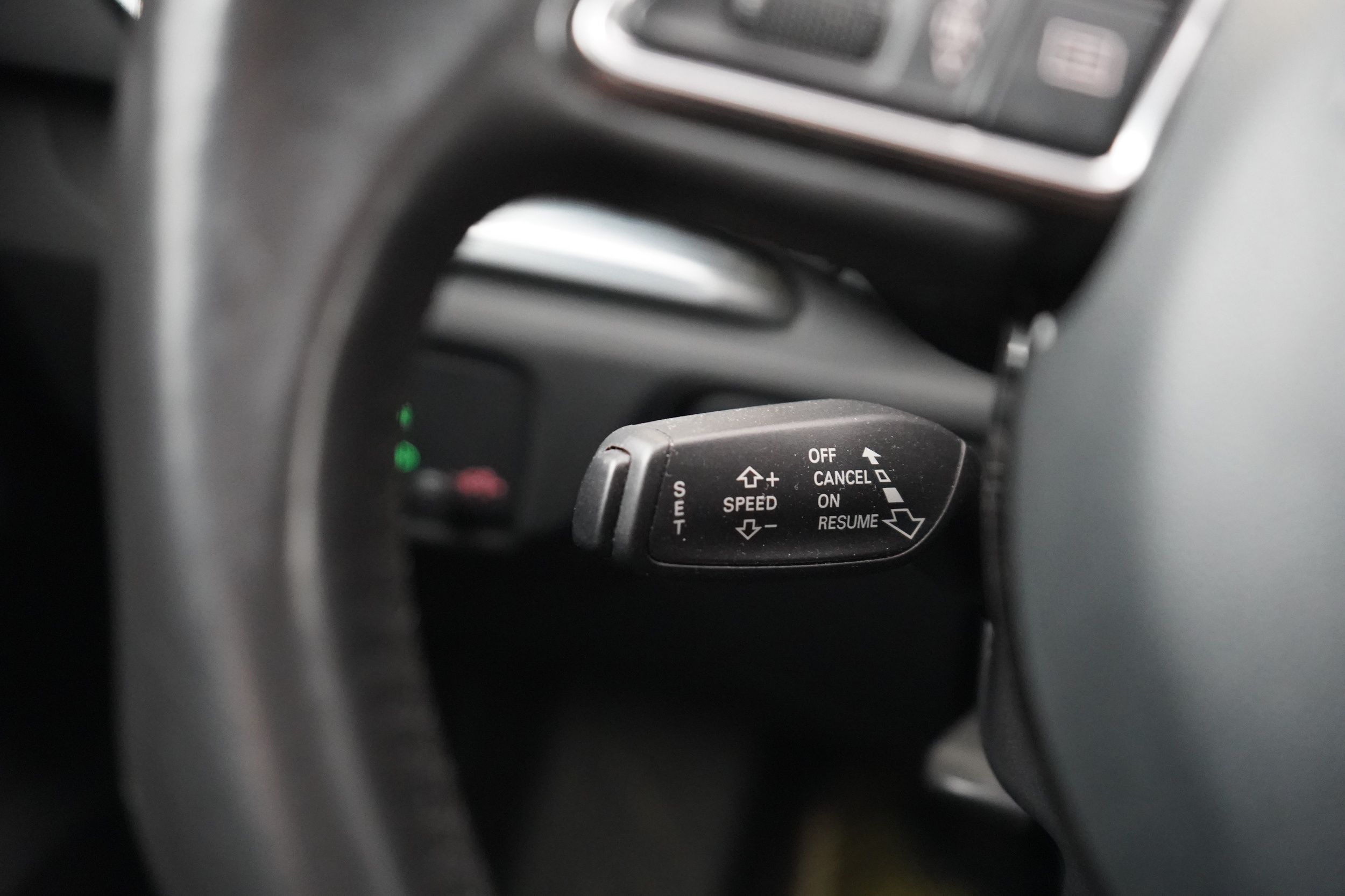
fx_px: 1644
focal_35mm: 44
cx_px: 672
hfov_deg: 44.5
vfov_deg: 30.5
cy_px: 448
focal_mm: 44
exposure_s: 1/25
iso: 12800
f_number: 4.5
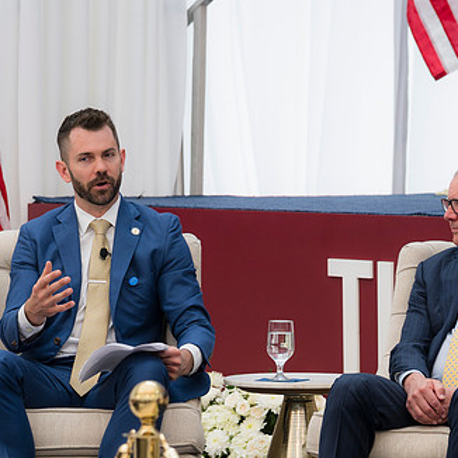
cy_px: 270
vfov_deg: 7.9
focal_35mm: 222
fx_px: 3323
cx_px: 273
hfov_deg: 7.9
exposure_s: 1/160
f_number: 4
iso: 180
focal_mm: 98
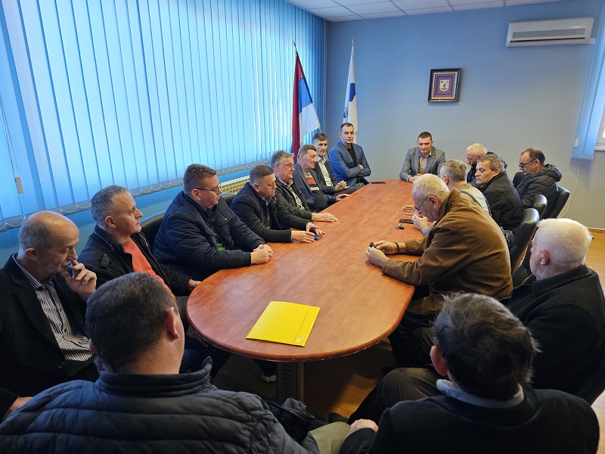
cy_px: 227
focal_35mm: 23
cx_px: 302
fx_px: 402
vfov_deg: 58.9
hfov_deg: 73.9
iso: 250
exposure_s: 1/100
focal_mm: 6.3
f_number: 1.7
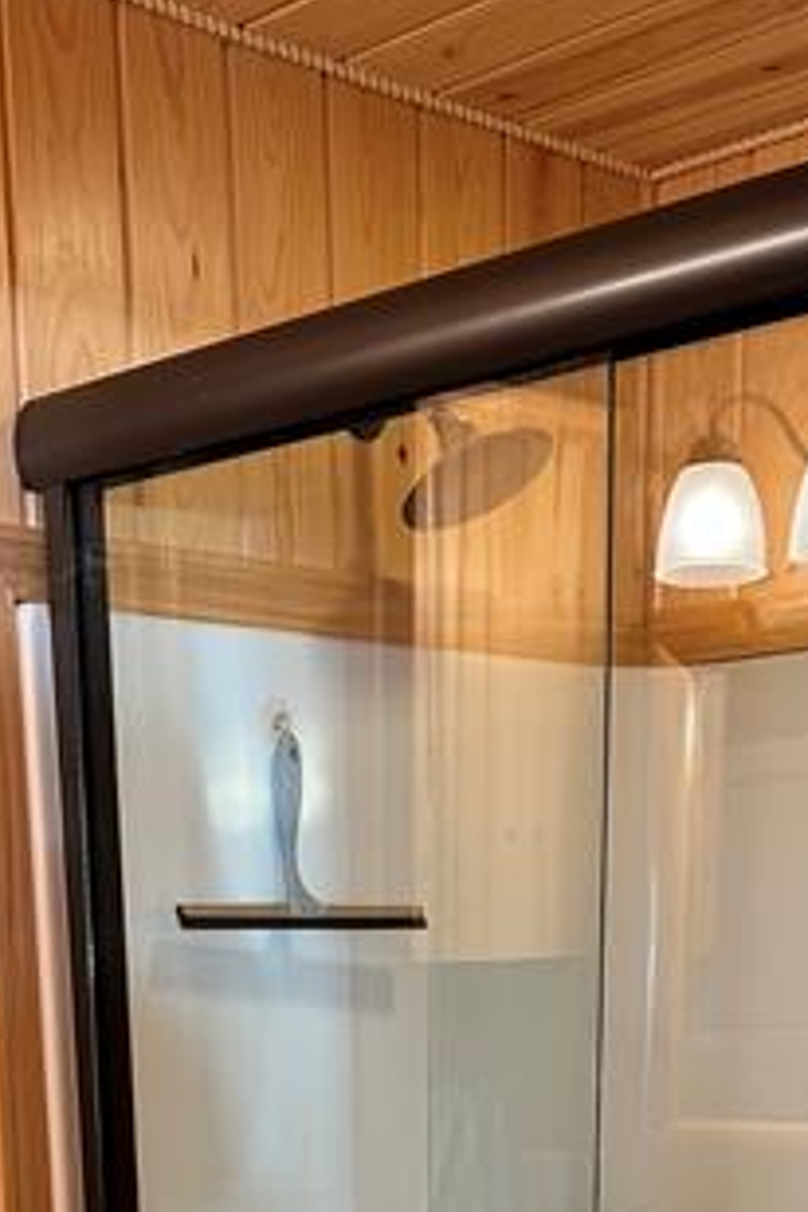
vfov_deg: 28.0
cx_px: 302
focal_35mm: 62
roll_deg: +1.2
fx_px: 2087
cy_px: 1479
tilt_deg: -13.3
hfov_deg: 21.9
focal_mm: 6.86
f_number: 1.78
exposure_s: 1/120
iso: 160
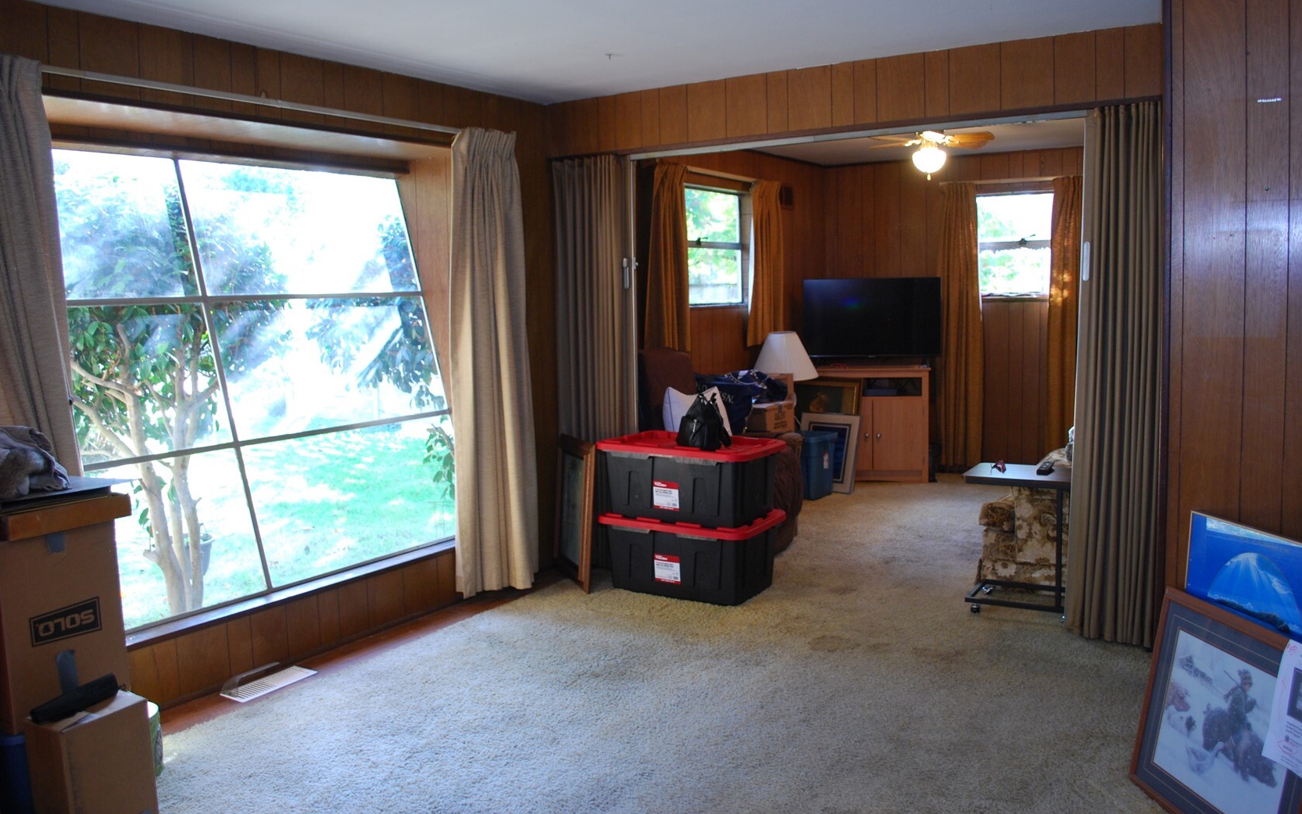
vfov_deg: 44.5
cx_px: 659
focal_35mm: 28
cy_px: 383
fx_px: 993
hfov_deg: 66.5
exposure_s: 1/25
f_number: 3.5
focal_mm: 18
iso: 400
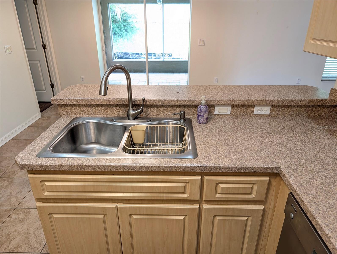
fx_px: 234
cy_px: 127
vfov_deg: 56.9
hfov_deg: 71.5
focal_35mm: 24
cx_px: 168
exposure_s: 1/60
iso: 239
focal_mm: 6.9
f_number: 1.68
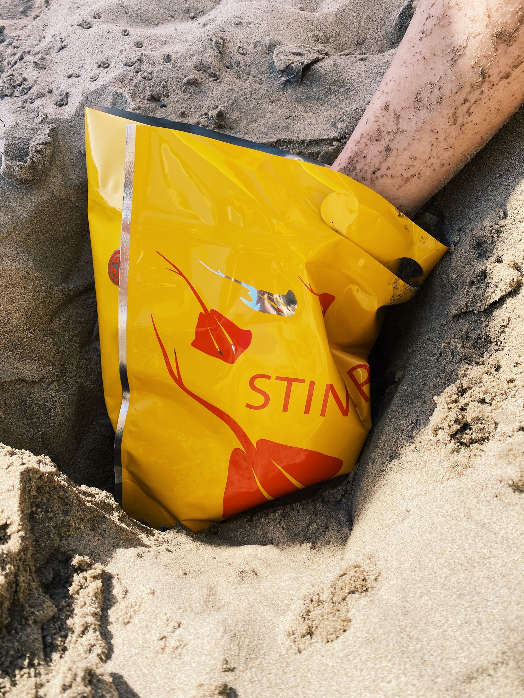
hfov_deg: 53.1
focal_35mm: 26
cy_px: 349
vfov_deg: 67.3
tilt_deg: -54.4
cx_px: 262
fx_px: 525
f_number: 1.8
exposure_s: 1/1653
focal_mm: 4.25
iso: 32
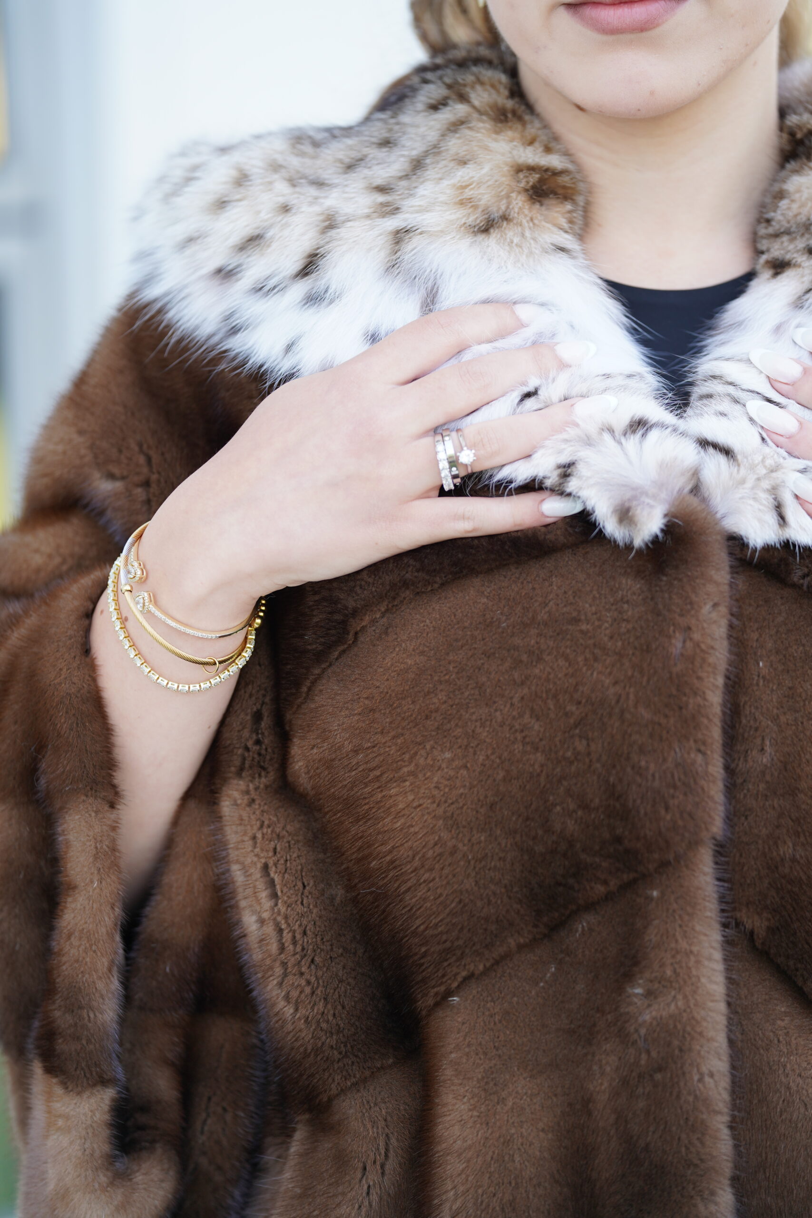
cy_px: 609
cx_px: 406
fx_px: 4837
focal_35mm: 143
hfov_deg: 9.6
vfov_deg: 14.3
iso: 200
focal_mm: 143
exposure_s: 1/250
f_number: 2.8
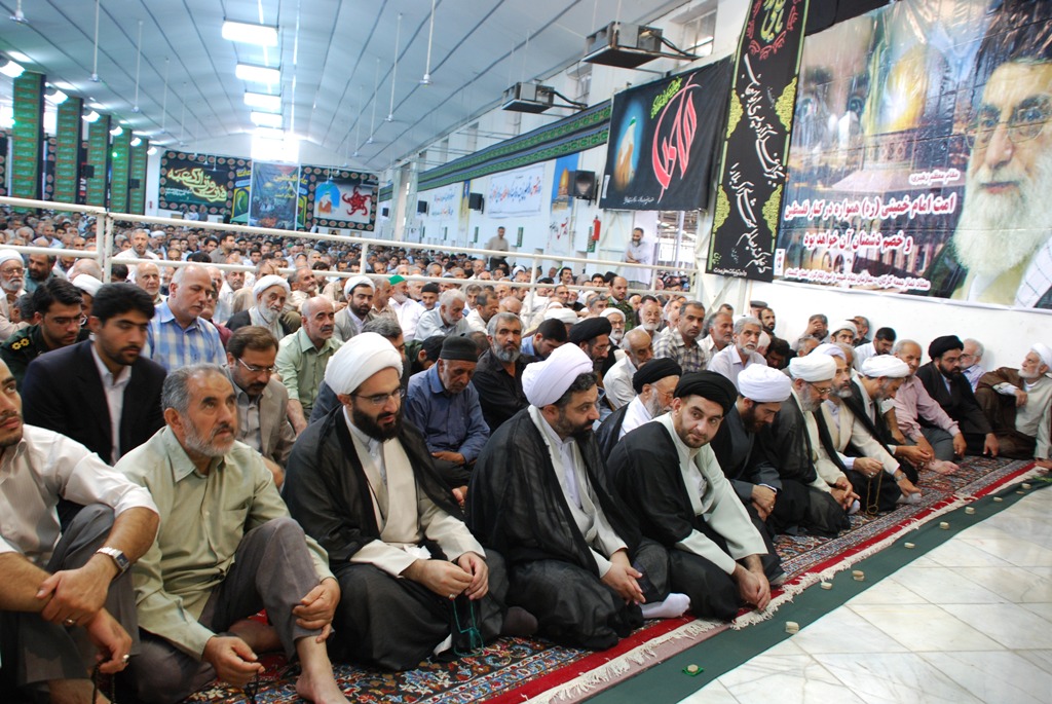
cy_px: 352
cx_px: 526
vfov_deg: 43.7
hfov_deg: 61.9
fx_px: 878
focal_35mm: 30
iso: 400
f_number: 3.8
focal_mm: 20
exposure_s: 1/13
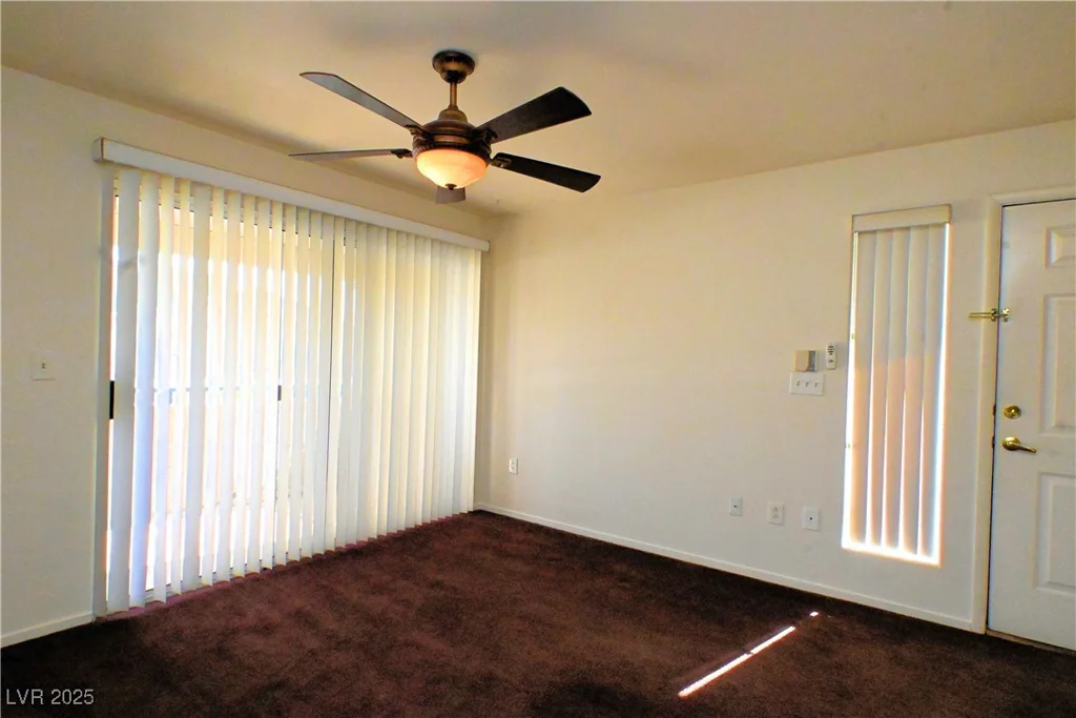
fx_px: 560
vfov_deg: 65.3
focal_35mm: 19
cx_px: 538
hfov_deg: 87.7
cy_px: 359
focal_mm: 12.5
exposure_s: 1/200
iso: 6400
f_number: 16
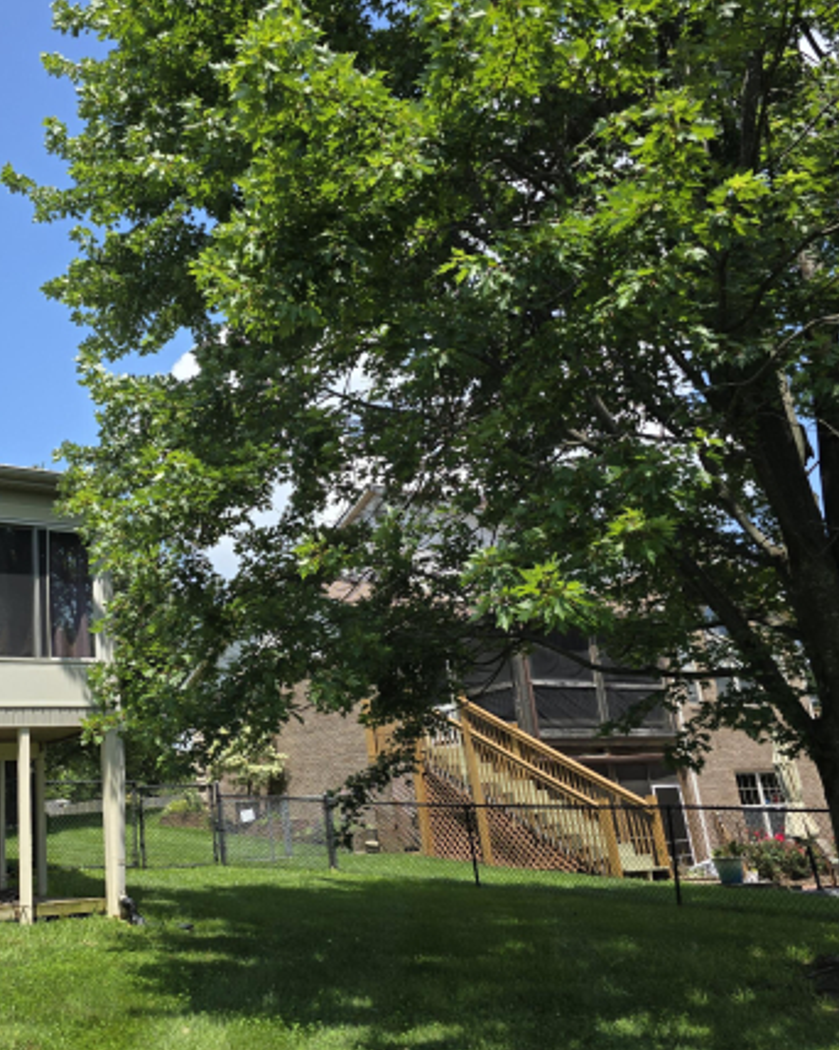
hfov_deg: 40.8
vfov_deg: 51.5
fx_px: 1087
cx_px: 193
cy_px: 510
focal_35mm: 35
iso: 12
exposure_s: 1/571
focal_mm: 6.3
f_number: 1.7
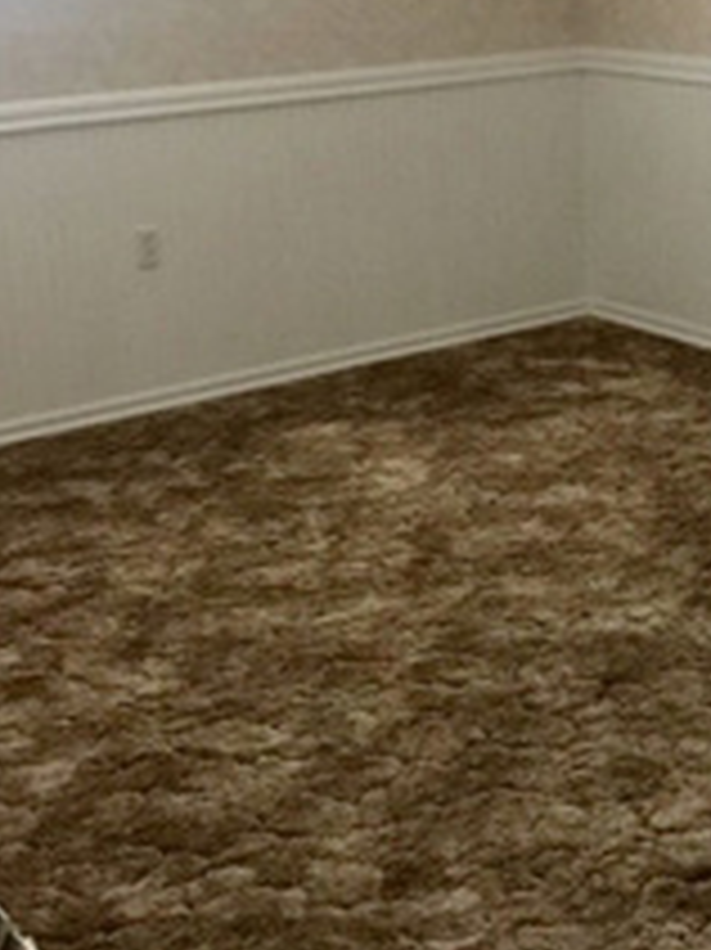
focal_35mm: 66
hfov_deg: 22.2
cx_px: 436
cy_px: 189
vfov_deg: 28.8
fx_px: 1809
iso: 125
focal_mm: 4.15
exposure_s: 1/10
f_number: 2.2
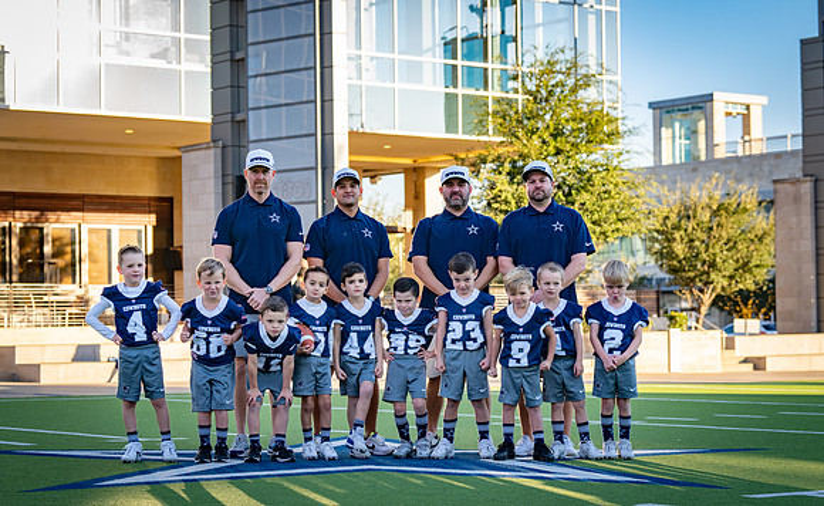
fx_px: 1743
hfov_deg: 26.6
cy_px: 280
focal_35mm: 78
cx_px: 393
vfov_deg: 16.5
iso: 160
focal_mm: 70
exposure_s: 1/320
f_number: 4
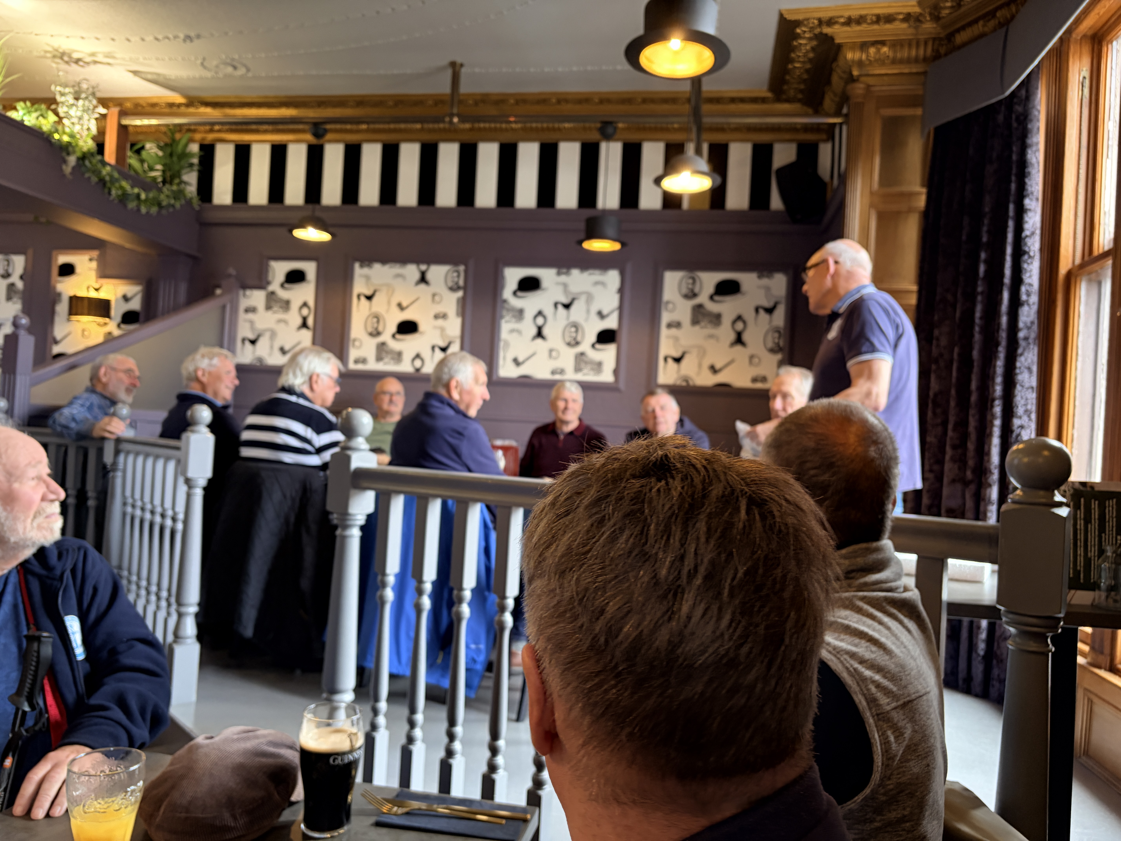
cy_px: 420
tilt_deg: +2.3
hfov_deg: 67.3
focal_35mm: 26
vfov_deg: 53.1
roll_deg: -2.9
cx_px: 560
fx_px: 842
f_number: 1.6
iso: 200
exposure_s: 1/50
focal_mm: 5.96
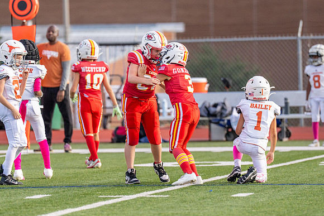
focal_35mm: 410
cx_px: 163
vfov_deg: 3.4
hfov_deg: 5.0
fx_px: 3693
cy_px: 118
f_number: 2.8
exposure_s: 1/2500
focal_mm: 200
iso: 320
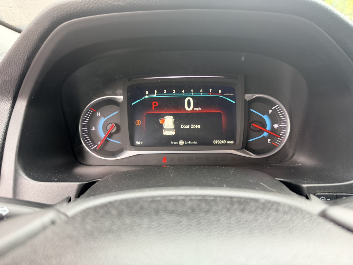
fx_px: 245
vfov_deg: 56.8
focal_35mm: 24
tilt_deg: -24.0
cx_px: 176
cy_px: 132
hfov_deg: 71.6
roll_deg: -0.5
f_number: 1.78
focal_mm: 6.76
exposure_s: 1/126
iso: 200
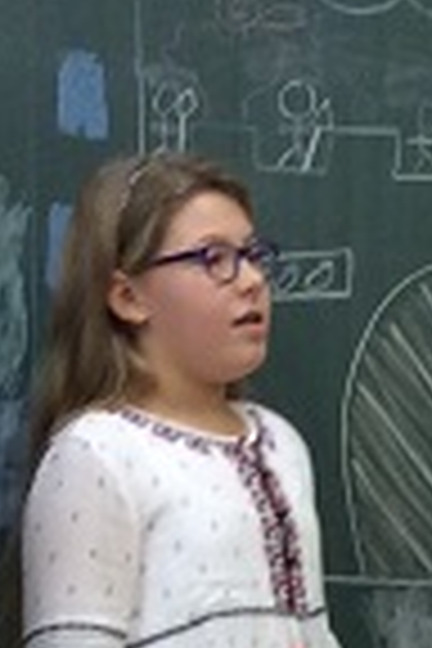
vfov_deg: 10.8
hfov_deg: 7.4
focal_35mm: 184
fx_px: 3312
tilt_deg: -6.1
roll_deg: +2.2
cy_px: 947
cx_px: 387
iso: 80
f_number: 2.4
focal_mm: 3.3
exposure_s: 1/25
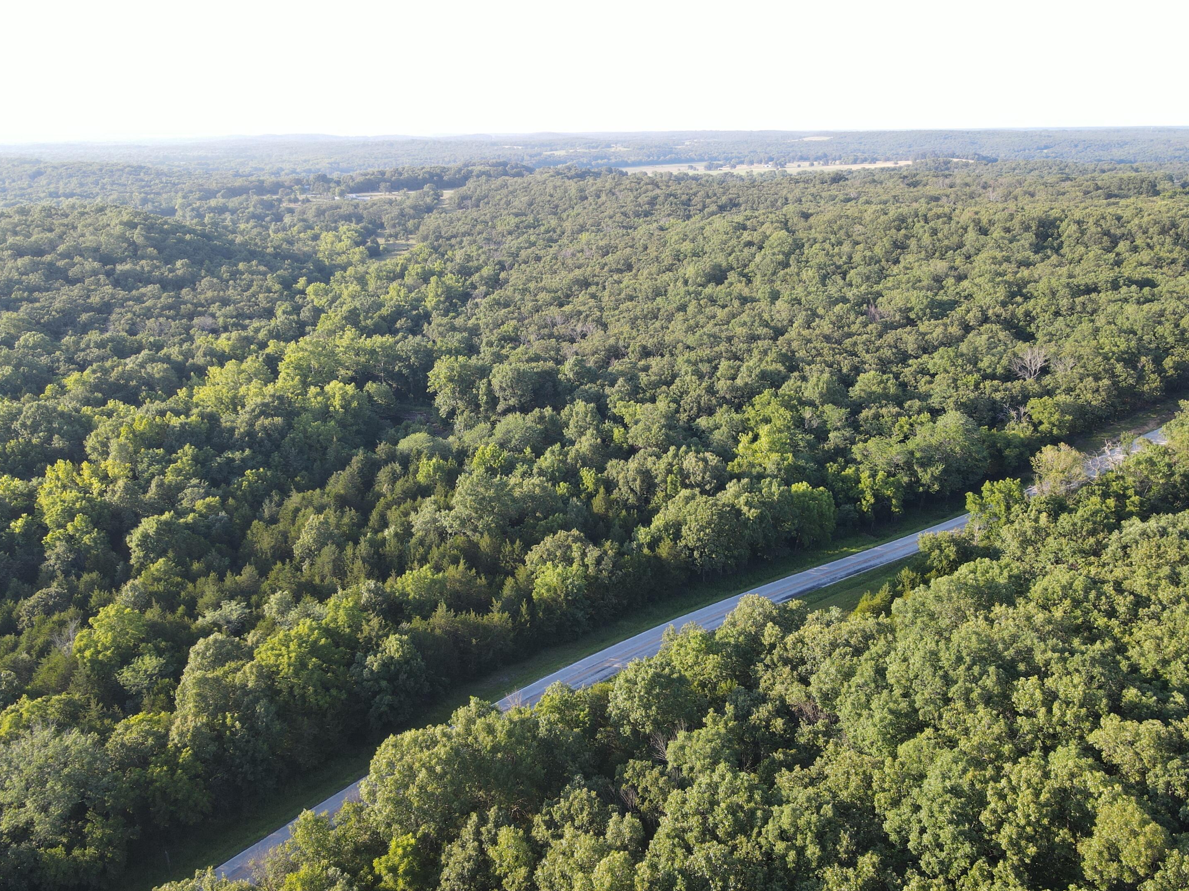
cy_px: 445
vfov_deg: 54.9
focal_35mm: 25
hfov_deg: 69.4
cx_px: 600
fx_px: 859
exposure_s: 1/100
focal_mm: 4.5
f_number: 2.8
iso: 100
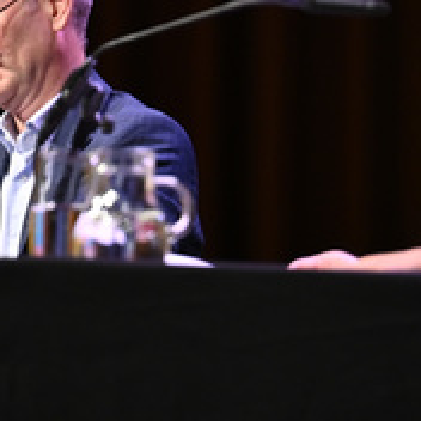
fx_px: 5229
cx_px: 224
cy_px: 148
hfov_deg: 4.6
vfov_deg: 4.6
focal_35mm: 380
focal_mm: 175
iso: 1000
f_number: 2.8
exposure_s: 1/500
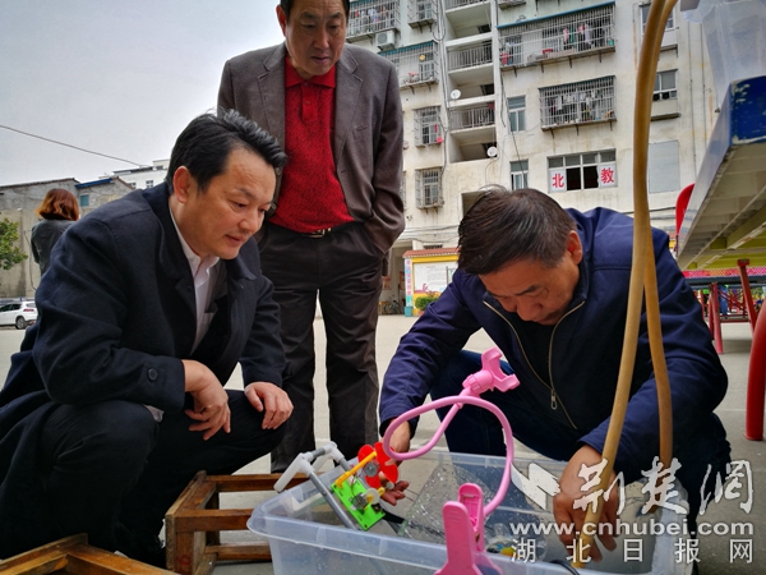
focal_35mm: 27
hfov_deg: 65.3
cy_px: 288
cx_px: 383
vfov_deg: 51.4
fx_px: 597
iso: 64
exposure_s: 1/120
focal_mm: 4.5
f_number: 2.2
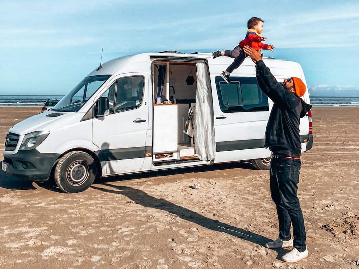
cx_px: 180
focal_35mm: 28
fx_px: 290
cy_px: 134
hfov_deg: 63.4
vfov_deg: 49.7
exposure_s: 1/3700
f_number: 1.8
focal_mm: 4
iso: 20
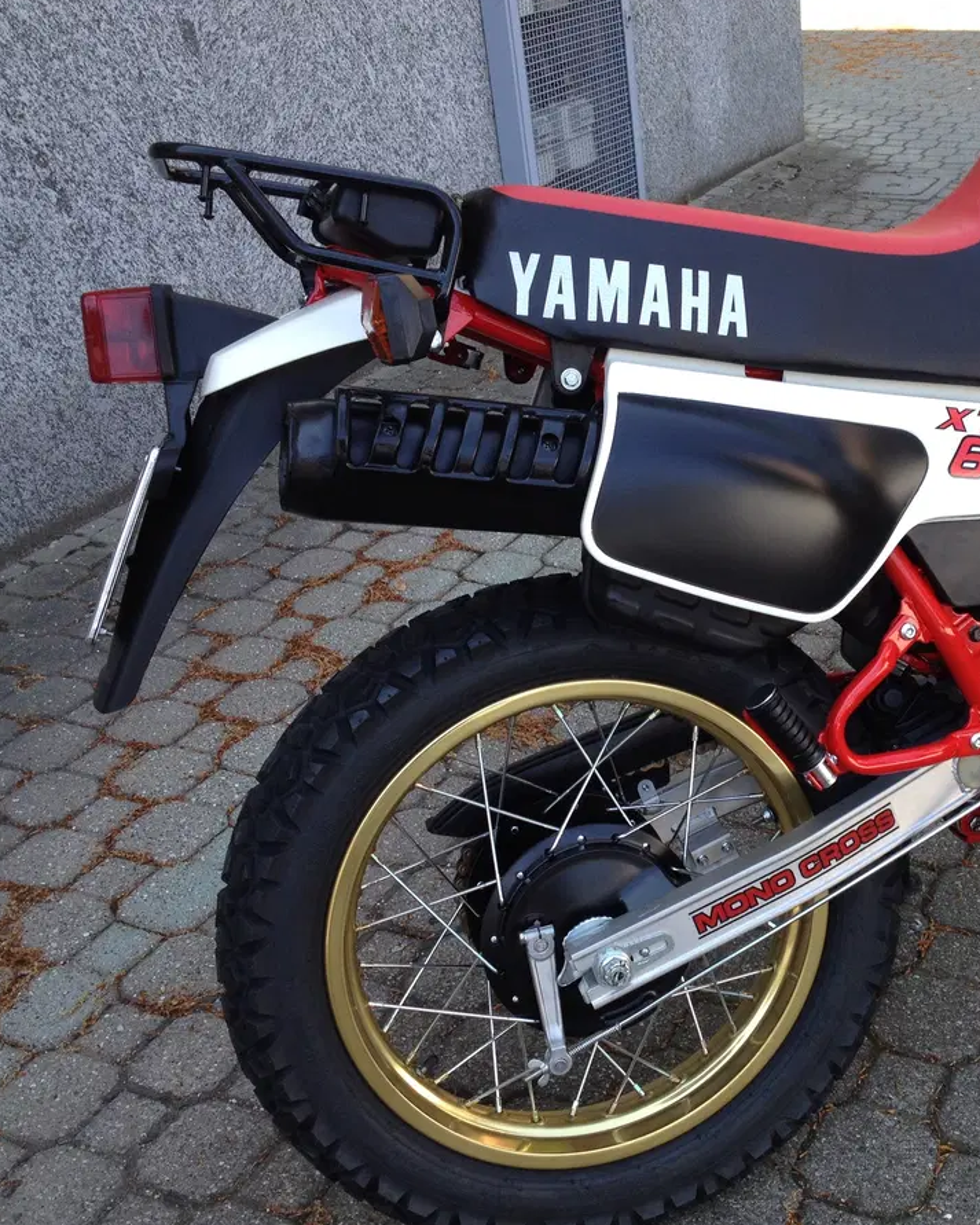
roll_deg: +5.4
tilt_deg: -27.5
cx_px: 720
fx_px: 1667
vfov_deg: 40.3
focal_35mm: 46
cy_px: 609
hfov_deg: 32.2
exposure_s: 1/229
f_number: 2.4
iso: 50
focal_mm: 4.28
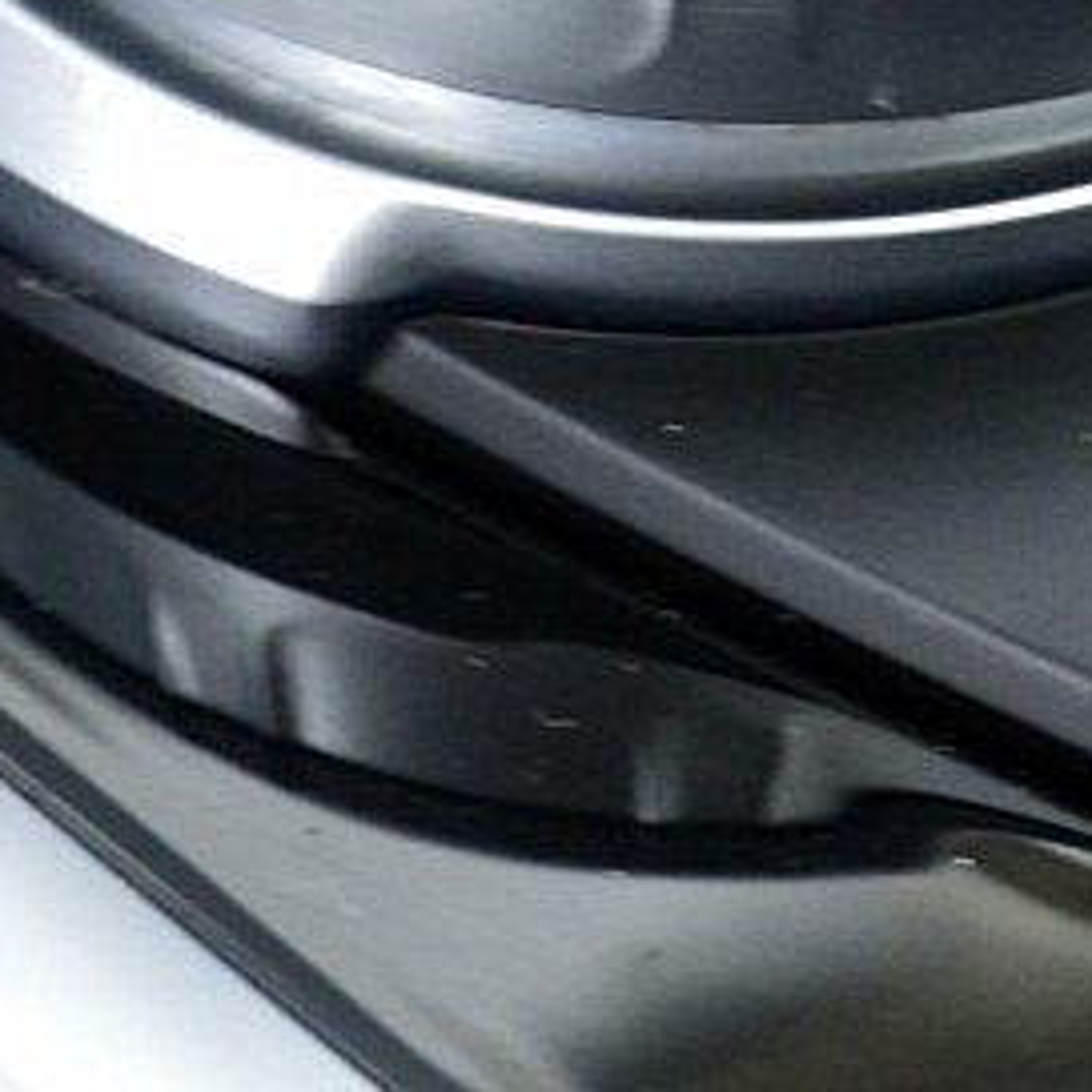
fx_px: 14938
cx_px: 265
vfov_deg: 4.1
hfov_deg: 4.2
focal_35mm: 419
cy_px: -1072
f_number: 8
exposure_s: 1/60
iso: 720
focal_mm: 55
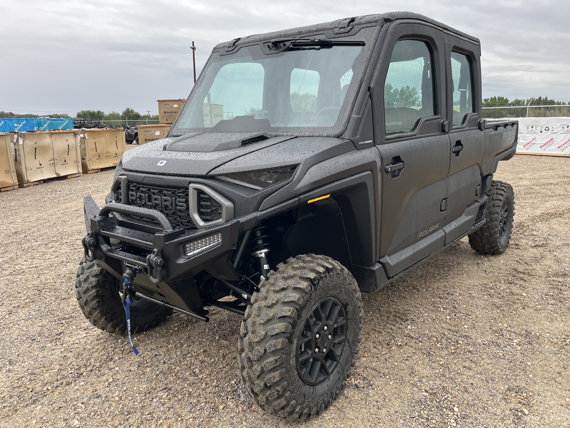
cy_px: 212
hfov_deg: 65.3
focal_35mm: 27
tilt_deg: -11.7
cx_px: 291
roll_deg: +0.7
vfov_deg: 51.4
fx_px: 445
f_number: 1.6
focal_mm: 5.1
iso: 50
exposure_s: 1/571
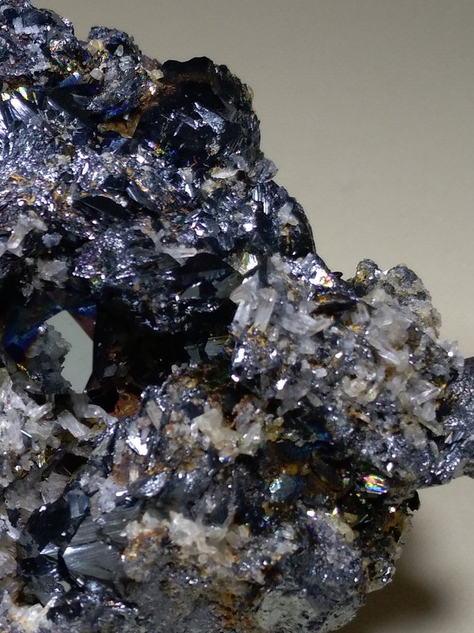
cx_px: 58
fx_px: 949
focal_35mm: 52
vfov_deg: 36.8
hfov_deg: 27.2
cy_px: 340
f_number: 2
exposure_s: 1/40
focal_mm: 3.54
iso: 109
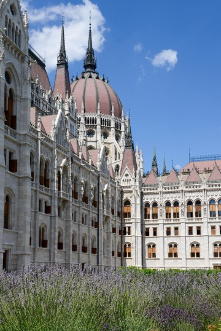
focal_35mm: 48
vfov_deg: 41.1
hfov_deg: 28.1
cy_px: 166
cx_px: 110
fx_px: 441
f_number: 13
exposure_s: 1/500
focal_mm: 48
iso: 400
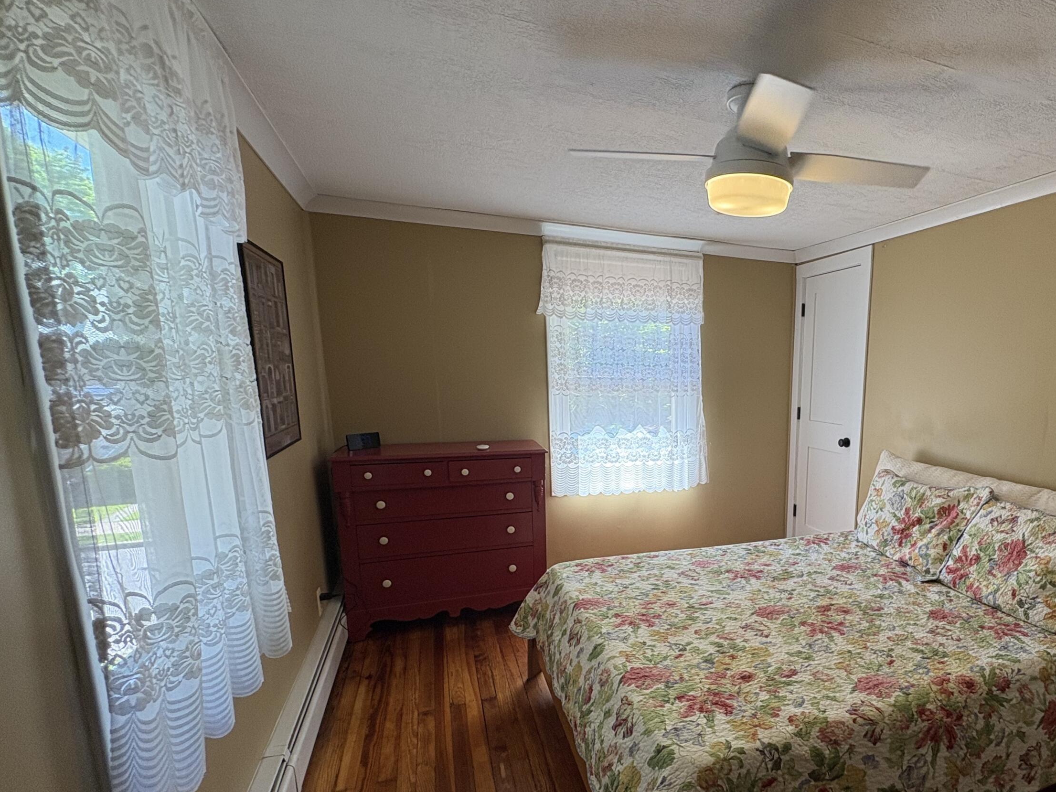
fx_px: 580
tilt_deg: -8.8
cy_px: 471
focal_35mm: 19
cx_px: 700
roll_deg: +0.2
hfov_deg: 81.9
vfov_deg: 68.1
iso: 80
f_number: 2.2
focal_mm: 2.22
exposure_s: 1/99
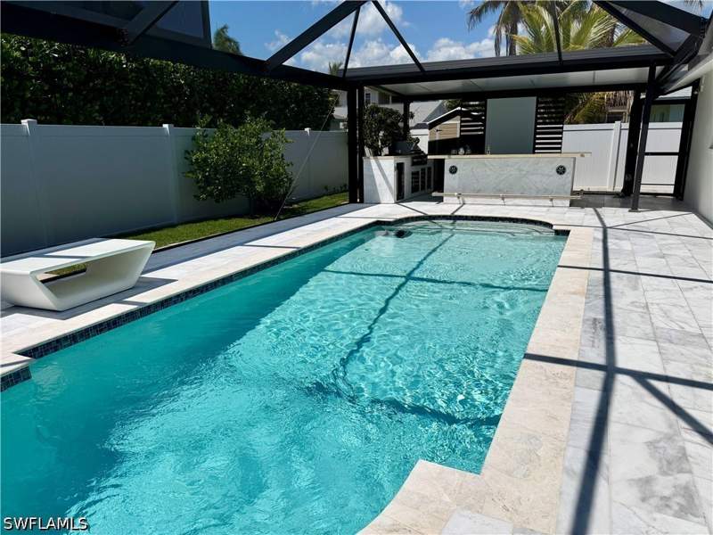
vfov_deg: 56.8
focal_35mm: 24
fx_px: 494
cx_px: 356
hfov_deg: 71.6
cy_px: 268
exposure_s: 1/7353
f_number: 1.78
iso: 80
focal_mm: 6.76
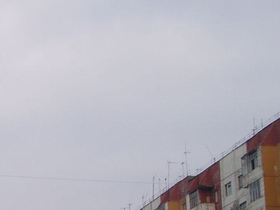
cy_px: 343
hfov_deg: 14.1
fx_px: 1036
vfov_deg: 11.0
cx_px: -173
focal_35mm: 128
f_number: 7.4
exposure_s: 1/228
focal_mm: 7.8
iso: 50
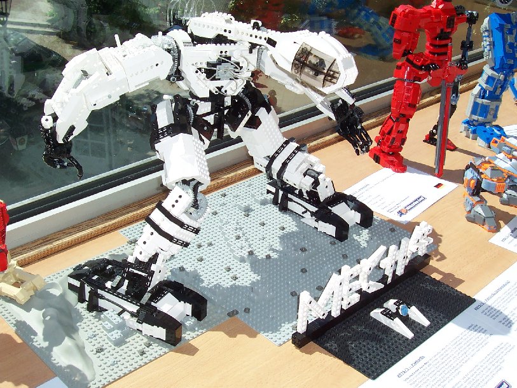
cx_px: 258
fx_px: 687
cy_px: 194
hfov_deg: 41.2
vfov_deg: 31.5
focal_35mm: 46
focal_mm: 7
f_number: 5.6
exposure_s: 1/350
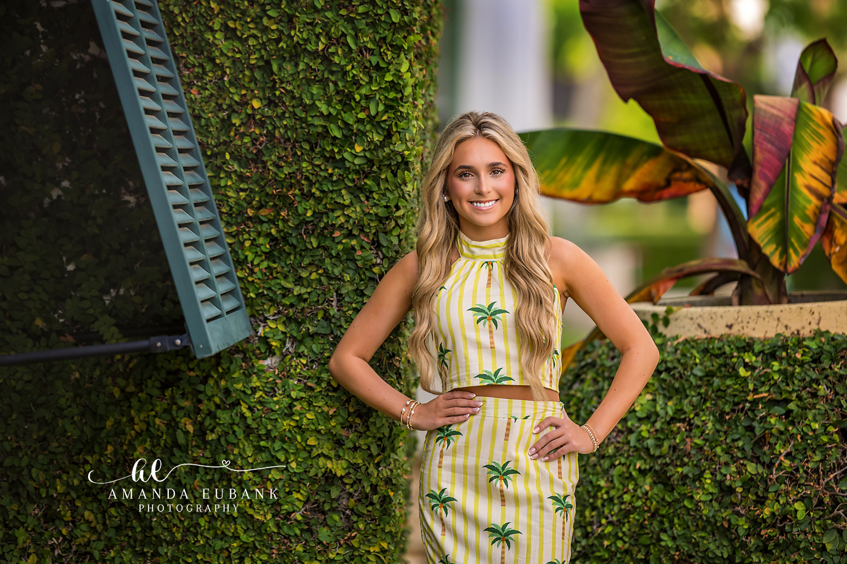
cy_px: 282
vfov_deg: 6.9
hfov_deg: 10.3
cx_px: 424
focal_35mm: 200
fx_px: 4705
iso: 500
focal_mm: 200
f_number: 2.8
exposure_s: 1/1000
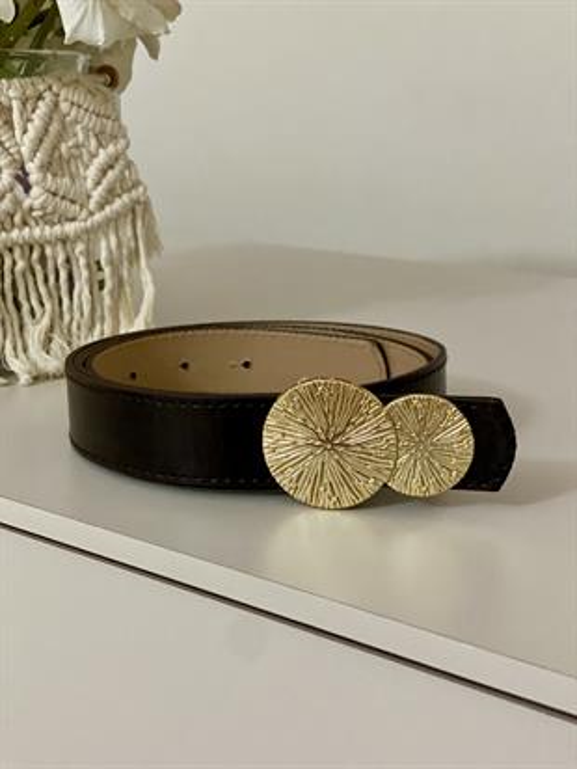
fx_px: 1155
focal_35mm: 52
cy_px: 384
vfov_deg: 36.8
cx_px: 288
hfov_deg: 28.0
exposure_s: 1/25
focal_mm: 6
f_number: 2
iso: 400
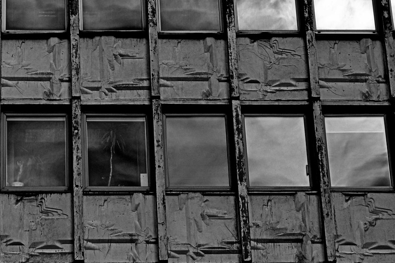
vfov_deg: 8.4
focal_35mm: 162
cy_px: -28
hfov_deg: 12.5
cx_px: -11
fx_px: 1780
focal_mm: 45
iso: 100
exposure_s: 1/320
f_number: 9
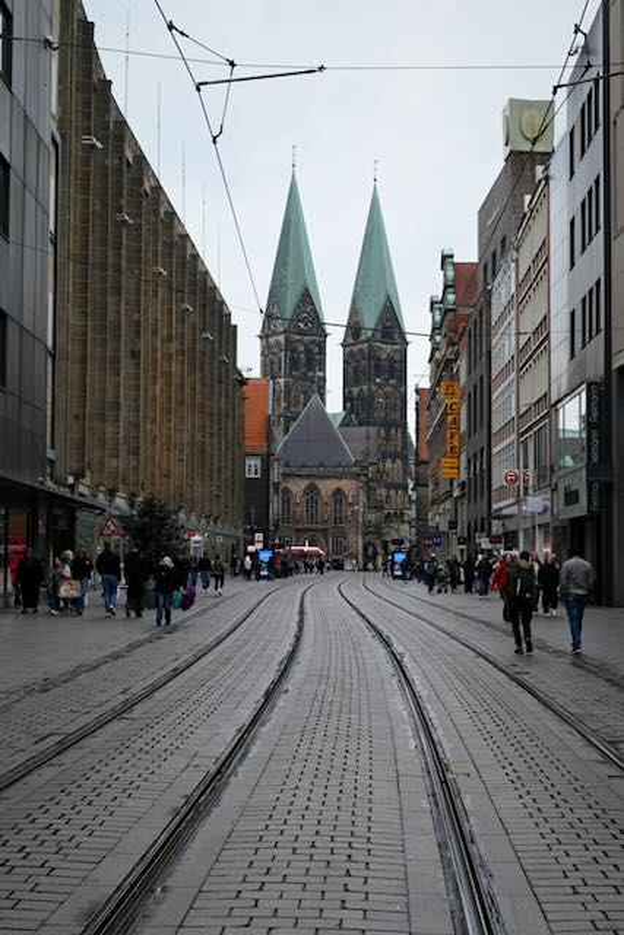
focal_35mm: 52
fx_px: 1364
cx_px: 312
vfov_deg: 37.8
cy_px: 468
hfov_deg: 25.8
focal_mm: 35
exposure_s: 1/160
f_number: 6.3
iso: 100
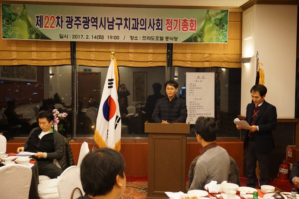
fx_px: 349
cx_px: 150
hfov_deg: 46.4
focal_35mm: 42
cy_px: 100
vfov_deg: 31.9
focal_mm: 28
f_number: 4.5
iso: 3200
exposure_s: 1/60
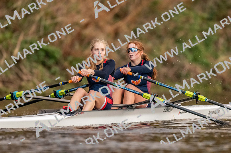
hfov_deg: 2.3
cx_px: 116
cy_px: 76
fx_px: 5771
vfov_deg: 1.5
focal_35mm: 900
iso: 5600
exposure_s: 1/2500
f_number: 4
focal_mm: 600
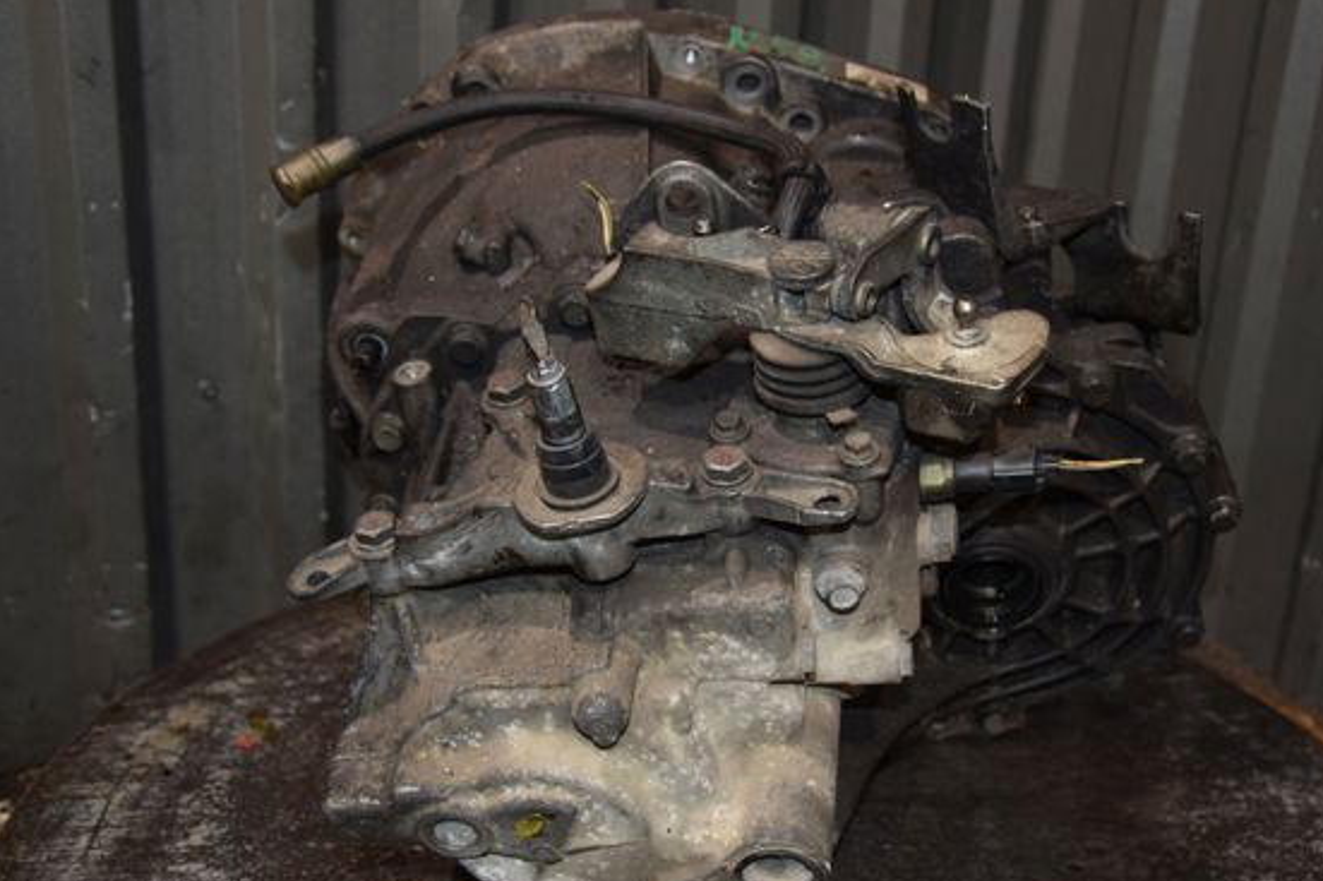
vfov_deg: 30.8
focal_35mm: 44
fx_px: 1601
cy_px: 487
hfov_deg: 44.8
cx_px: 725
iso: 800
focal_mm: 25
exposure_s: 1/60
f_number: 5
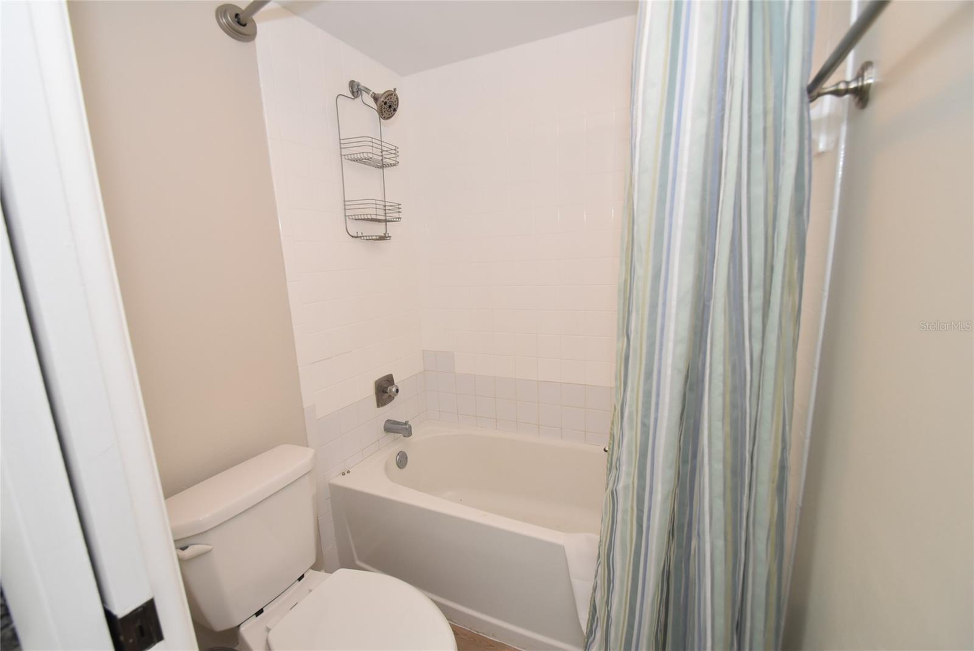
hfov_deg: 100.4
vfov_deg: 77.4
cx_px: 487
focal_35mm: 15
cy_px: 326
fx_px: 406
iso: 800
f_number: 4.5
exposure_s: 1/80
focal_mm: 10
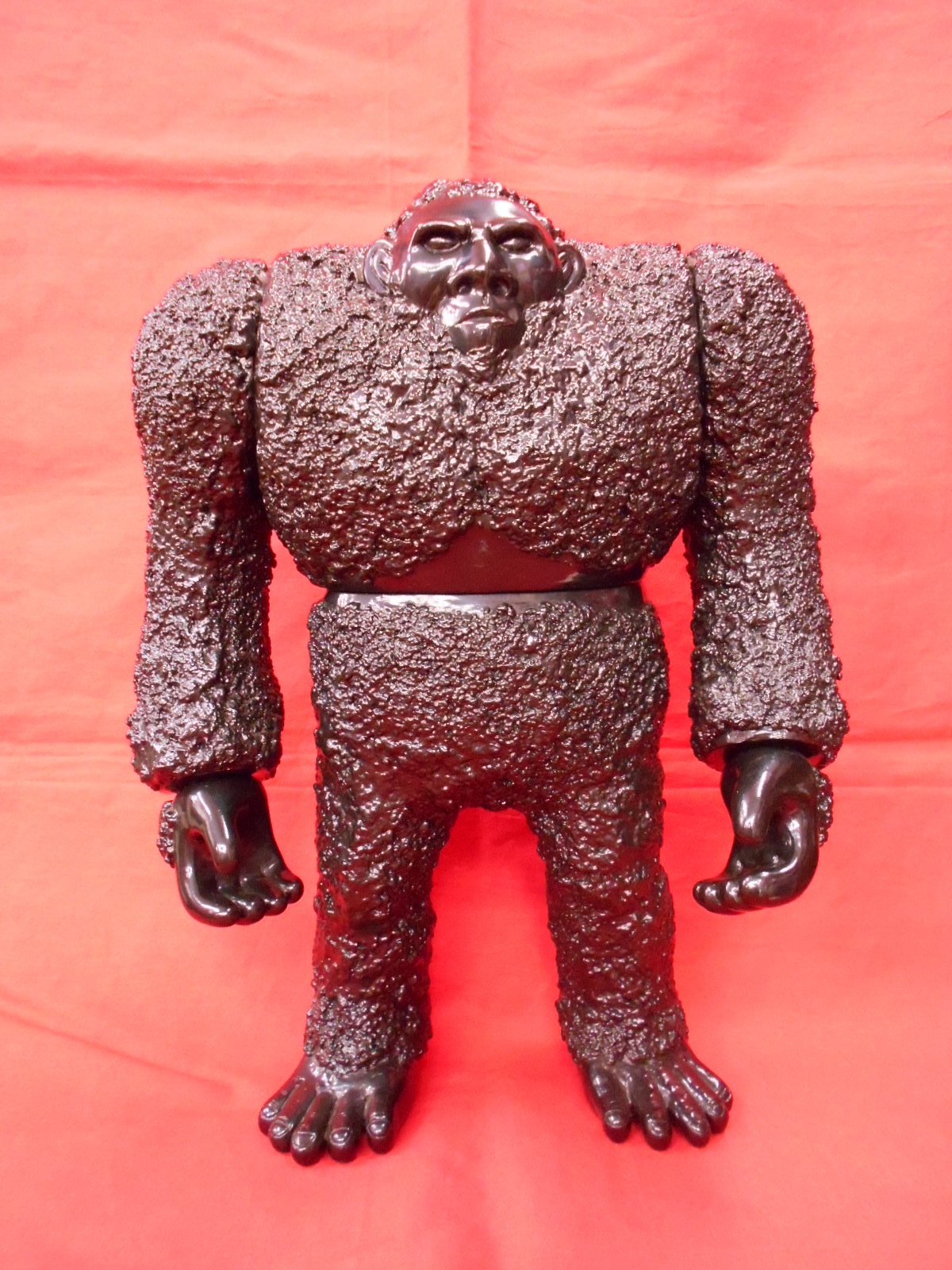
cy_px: 635
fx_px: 953
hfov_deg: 53.1
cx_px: 476
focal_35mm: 26
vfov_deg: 67.3
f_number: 3.2
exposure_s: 1/20
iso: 800
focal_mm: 4.6
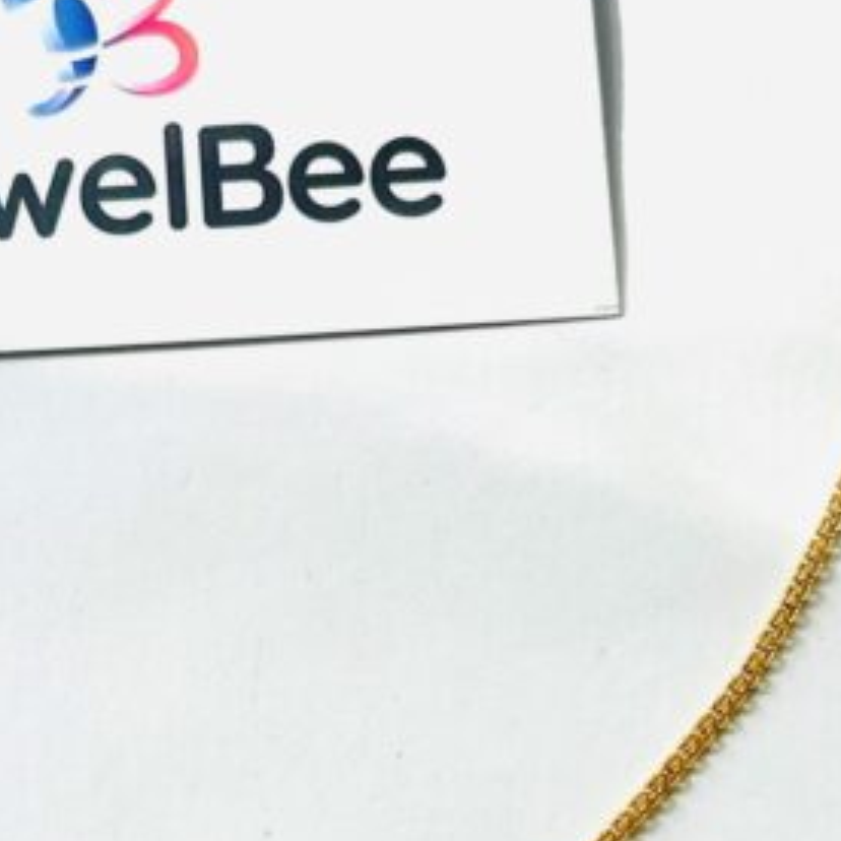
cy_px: 643
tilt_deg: -83.4
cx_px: 190
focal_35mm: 75
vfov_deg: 22.8
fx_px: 2062
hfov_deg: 22.8
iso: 40
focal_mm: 5.7
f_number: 1.5
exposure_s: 1/100
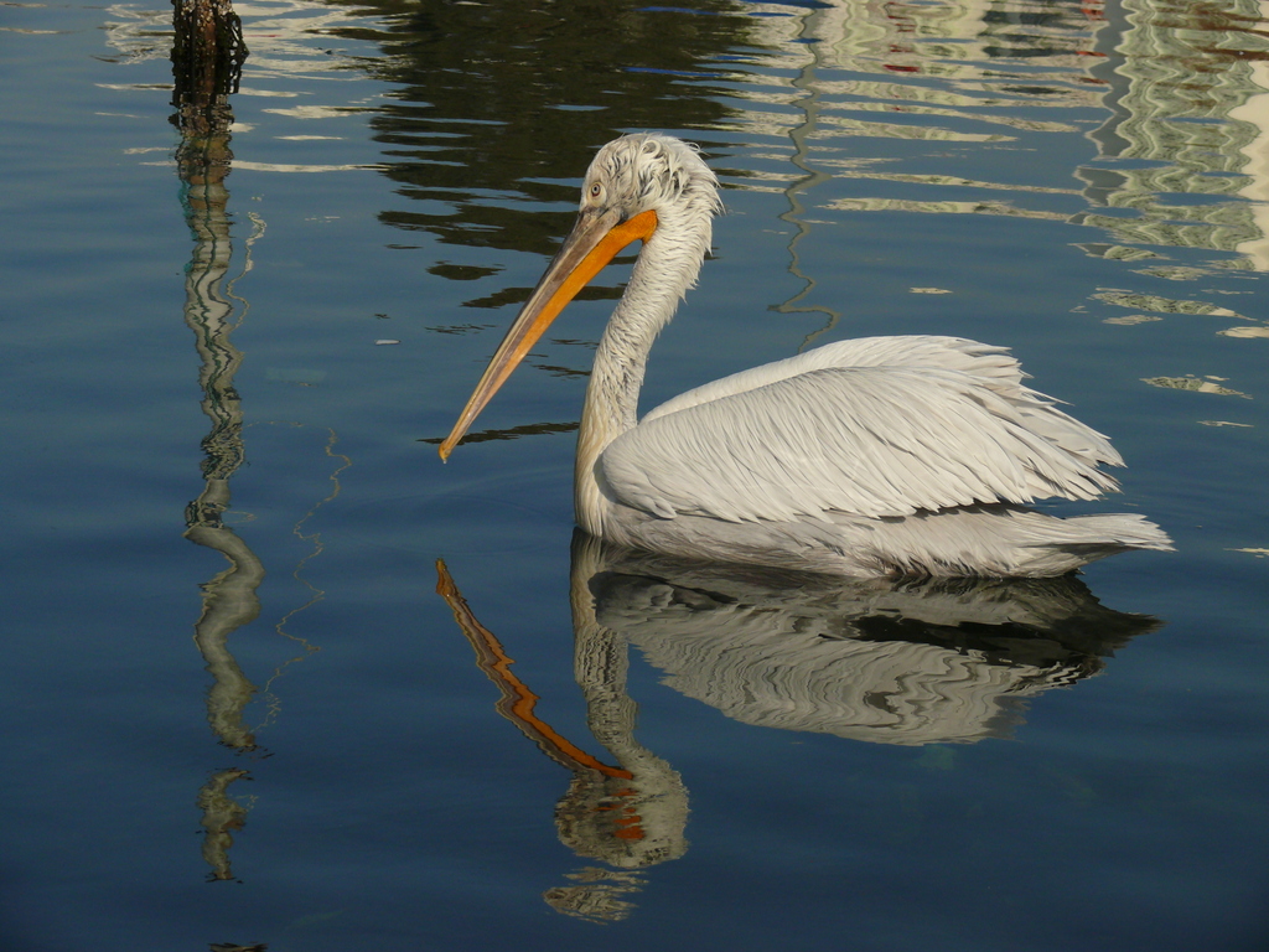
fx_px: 3886
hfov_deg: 18.5
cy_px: 476
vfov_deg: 14.0
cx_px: 634
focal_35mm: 106
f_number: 4.5
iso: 100
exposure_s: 1/640
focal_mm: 22.5
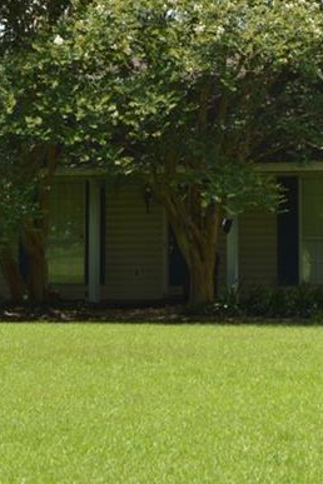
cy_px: 69
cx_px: 305
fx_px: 1709
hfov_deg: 10.7
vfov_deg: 16.0
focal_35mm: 127
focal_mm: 32
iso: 100
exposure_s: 1/200
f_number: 8
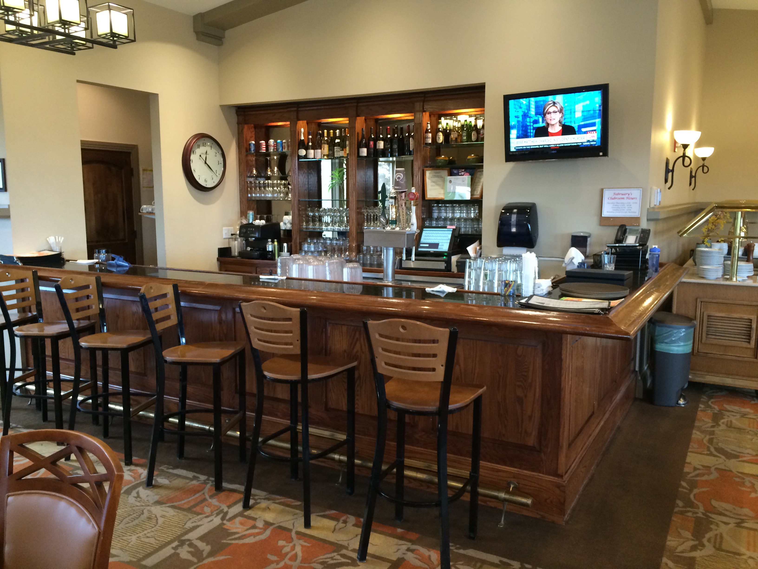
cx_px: 379
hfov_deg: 61.7
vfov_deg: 48.2
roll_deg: +0.1
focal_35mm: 29
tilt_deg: -8.0
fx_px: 635
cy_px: 284
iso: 160
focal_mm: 4.15
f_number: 2.2
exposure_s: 1/30
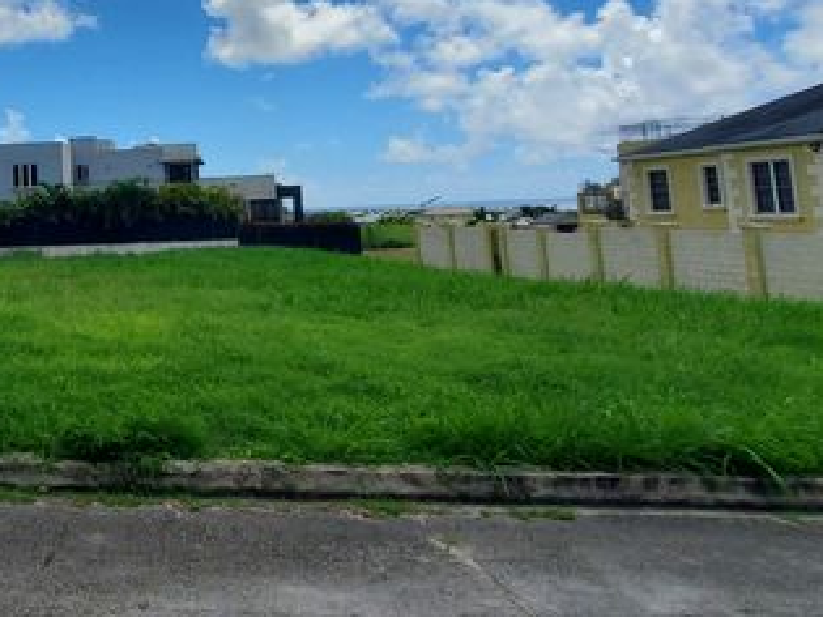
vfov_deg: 40.9
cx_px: 118
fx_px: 784
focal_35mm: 33
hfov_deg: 50.5
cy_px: 112
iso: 50
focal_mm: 1.8
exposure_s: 1/2378
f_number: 2.2
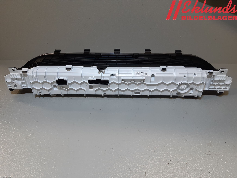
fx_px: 178
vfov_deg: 53.1
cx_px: 118
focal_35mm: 26
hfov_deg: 67.3
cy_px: 89
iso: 64
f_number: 1.7
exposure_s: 1/100
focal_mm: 3.93
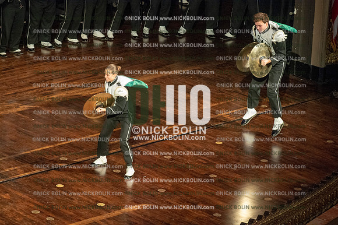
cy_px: 112
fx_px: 1970
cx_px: 169
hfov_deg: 9.8
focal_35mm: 210
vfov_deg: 6.5
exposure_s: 1/200
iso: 8000
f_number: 5.6
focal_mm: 210
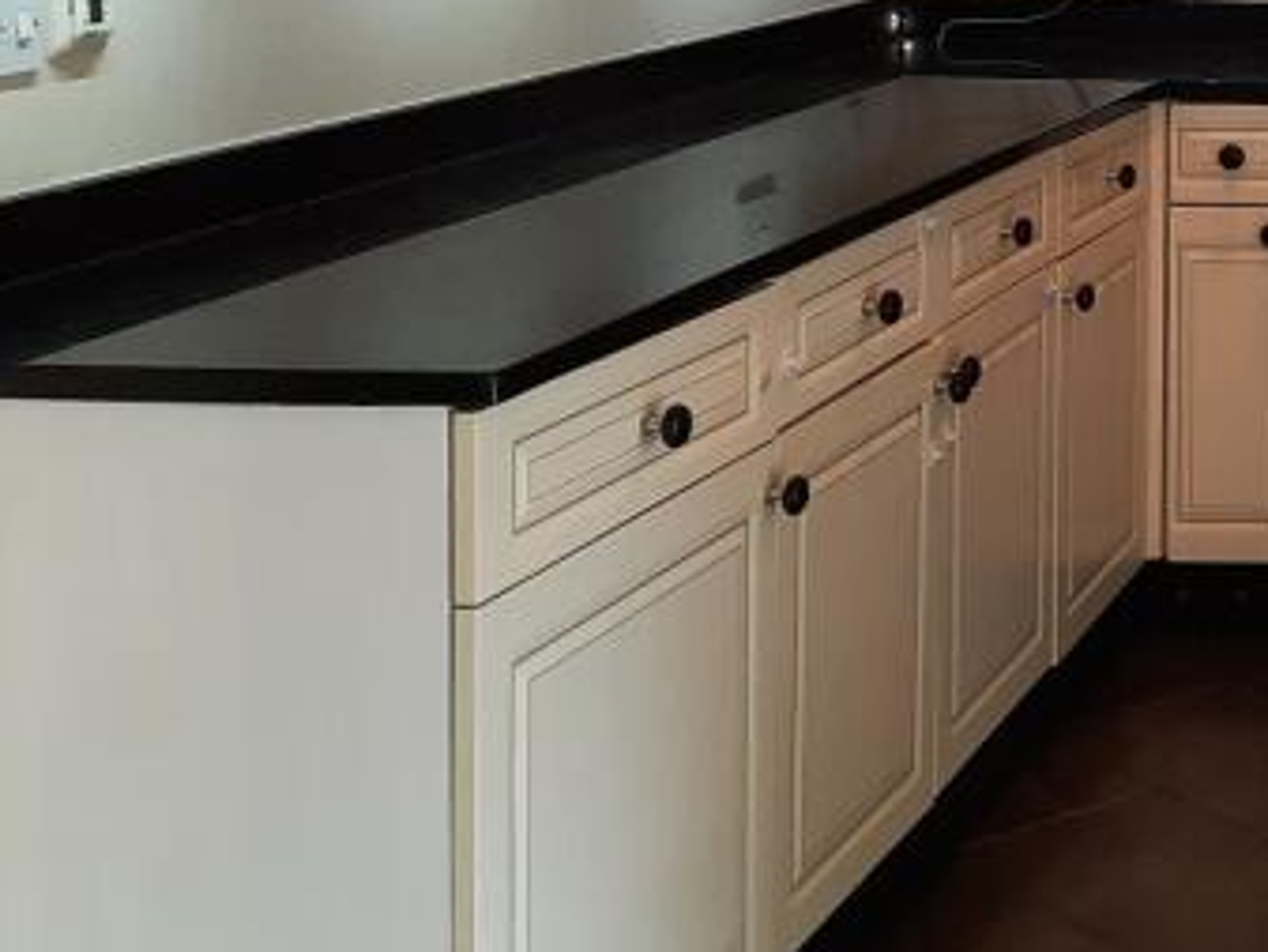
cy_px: -41
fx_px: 2785
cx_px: 1885
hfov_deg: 21.6
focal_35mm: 76
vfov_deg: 18.8
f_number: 2
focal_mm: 4.6
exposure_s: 1/50
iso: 100
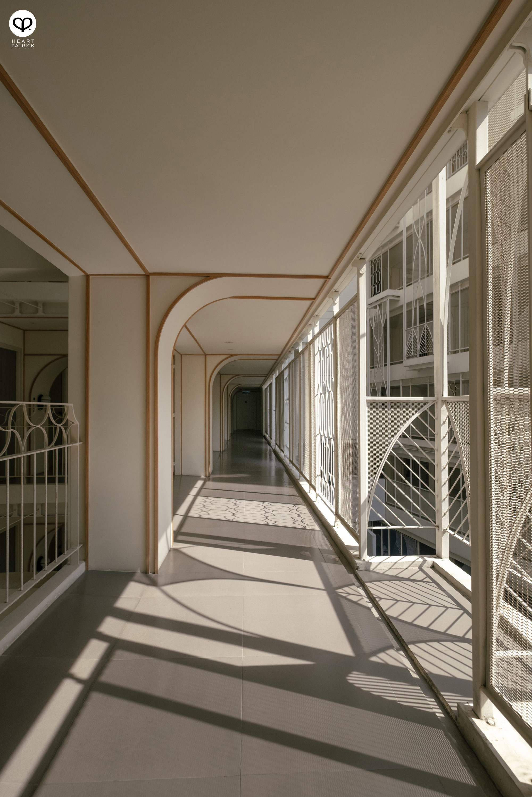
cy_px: 398
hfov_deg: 70.4
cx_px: 266
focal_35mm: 17
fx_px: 377
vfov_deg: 93.3
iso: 160
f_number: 4
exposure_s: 1/900
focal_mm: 11.5
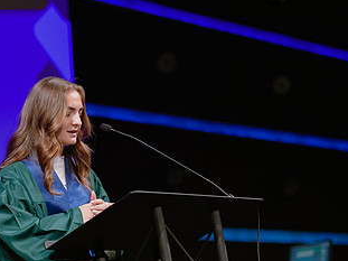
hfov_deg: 18.4
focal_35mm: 105
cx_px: 41
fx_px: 1055
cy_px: 232
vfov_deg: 14.0
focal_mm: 50
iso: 1250
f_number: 1.2
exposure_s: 1/640
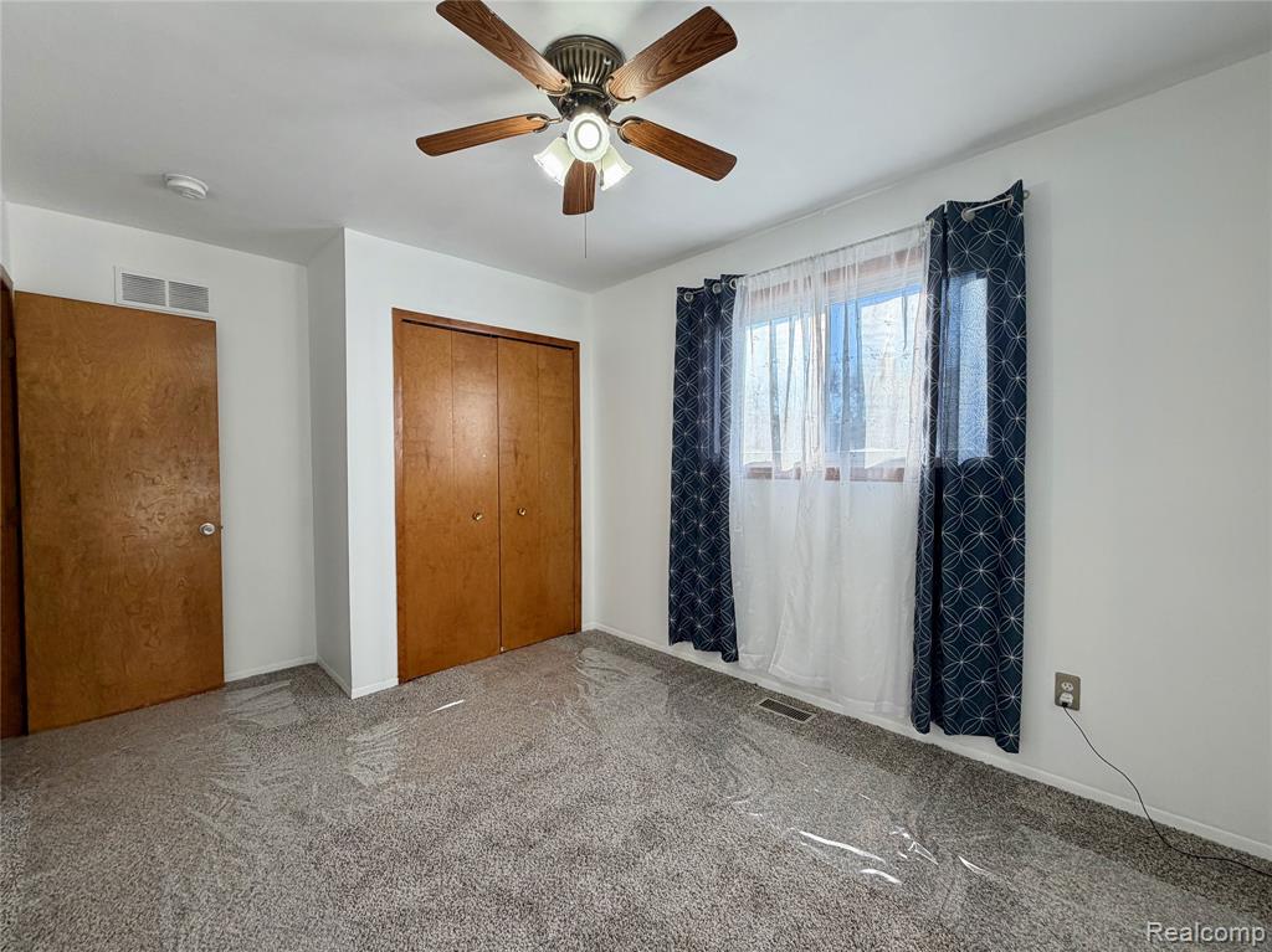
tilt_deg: -0.7
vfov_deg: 85.6
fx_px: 514
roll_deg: -0.5
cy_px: 476
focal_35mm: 14
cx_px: 636
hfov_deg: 102.1
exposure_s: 1/120
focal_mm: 2.22
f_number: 2.2
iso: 80
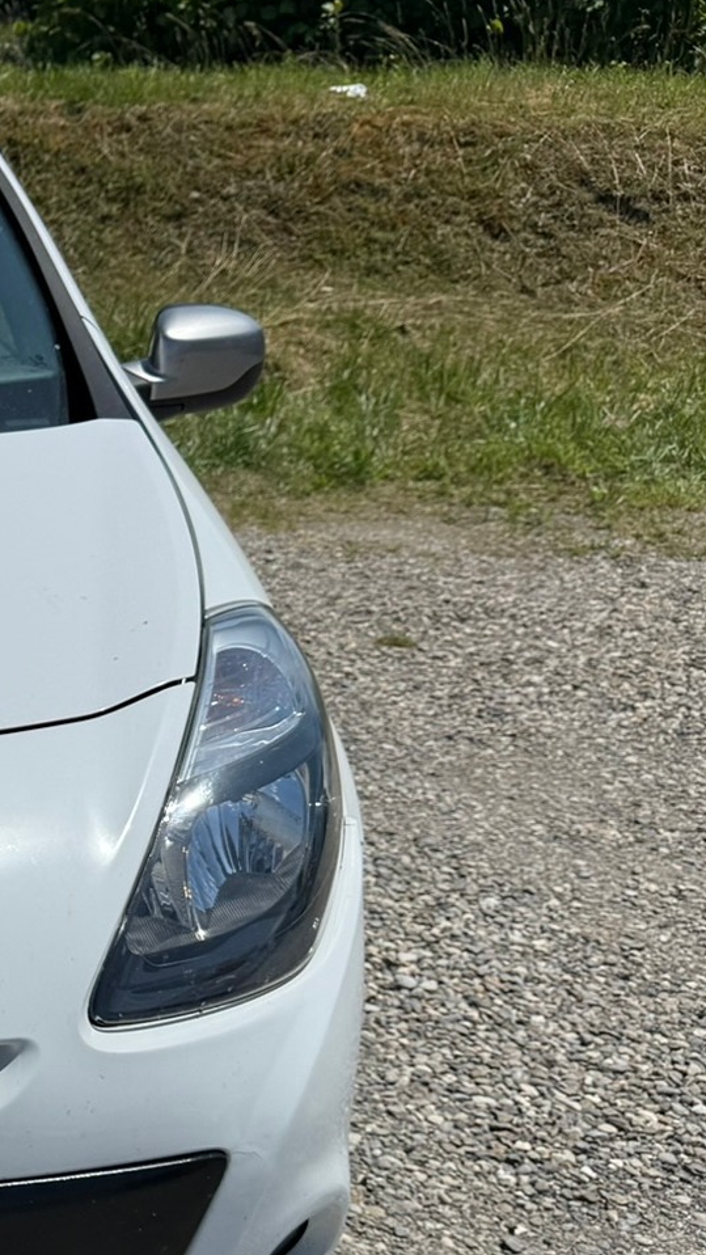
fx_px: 1830
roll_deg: +0.0
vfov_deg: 37.5
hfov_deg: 18.6
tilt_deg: -24.3
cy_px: 828
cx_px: -428
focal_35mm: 55
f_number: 1.78
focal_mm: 6.76
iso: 80
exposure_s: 1/14286
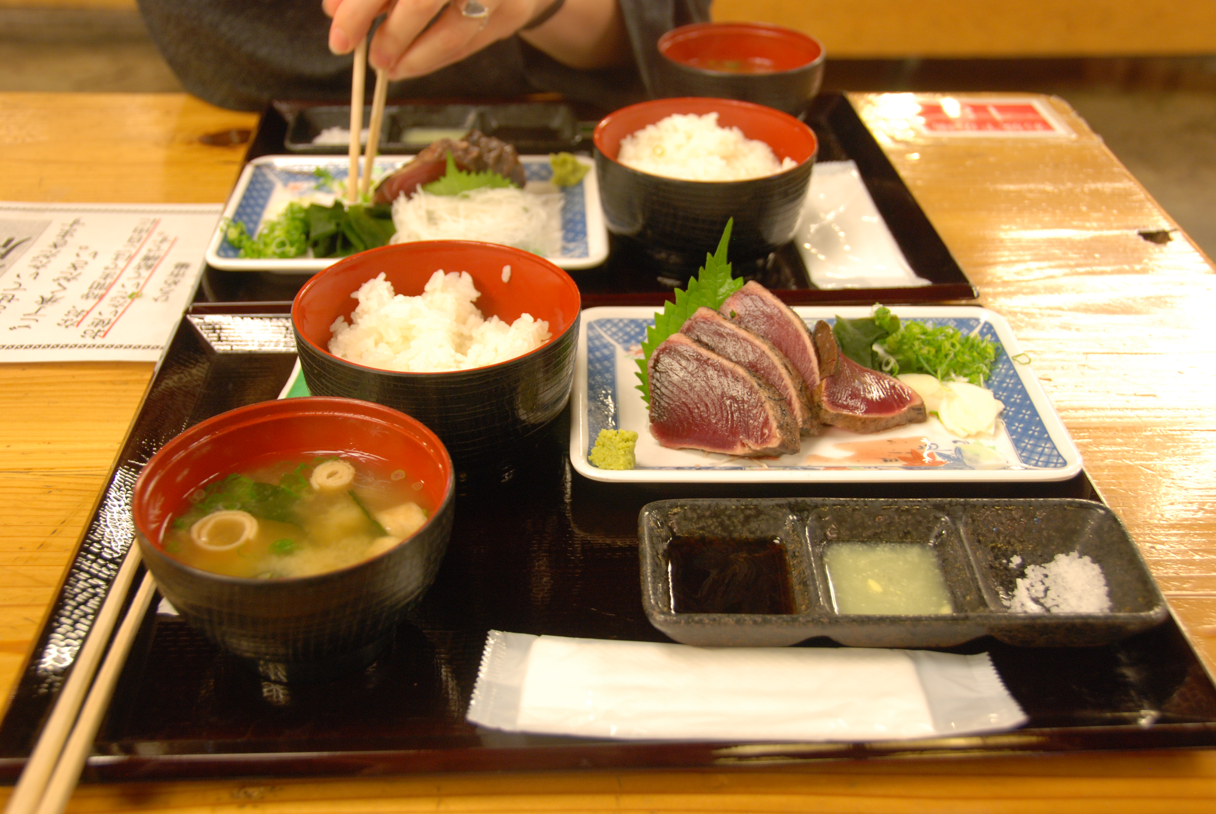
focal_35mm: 39
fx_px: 1319
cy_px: 407
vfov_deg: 34.3
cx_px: 608
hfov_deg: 49.5
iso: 400
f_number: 4
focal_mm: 26
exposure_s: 1/10
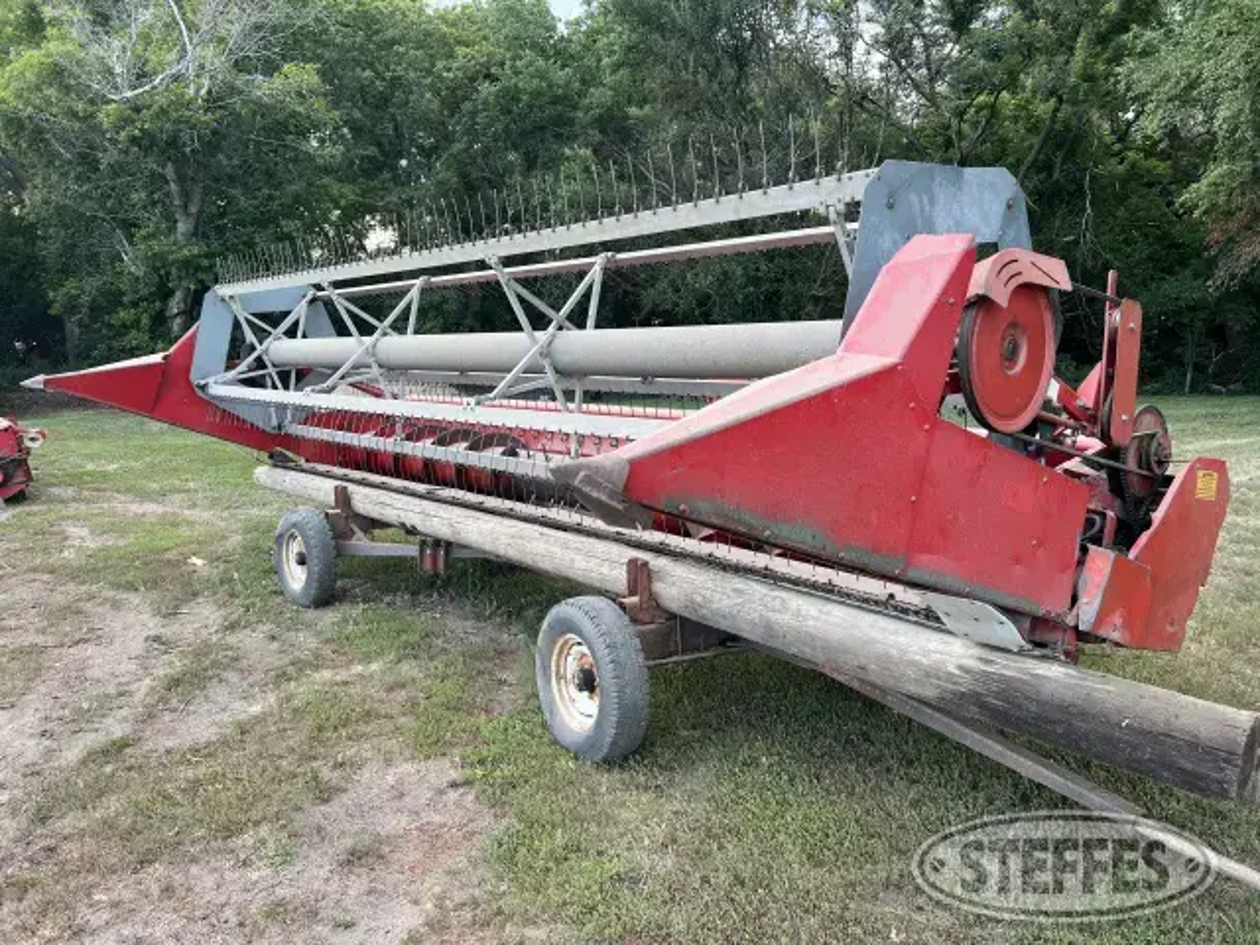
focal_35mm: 26
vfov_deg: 53.1
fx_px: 946
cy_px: 472
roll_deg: +1.3
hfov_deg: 67.3
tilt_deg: -7.6
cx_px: 630
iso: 40
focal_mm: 5.7
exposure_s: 1/121
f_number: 1.5
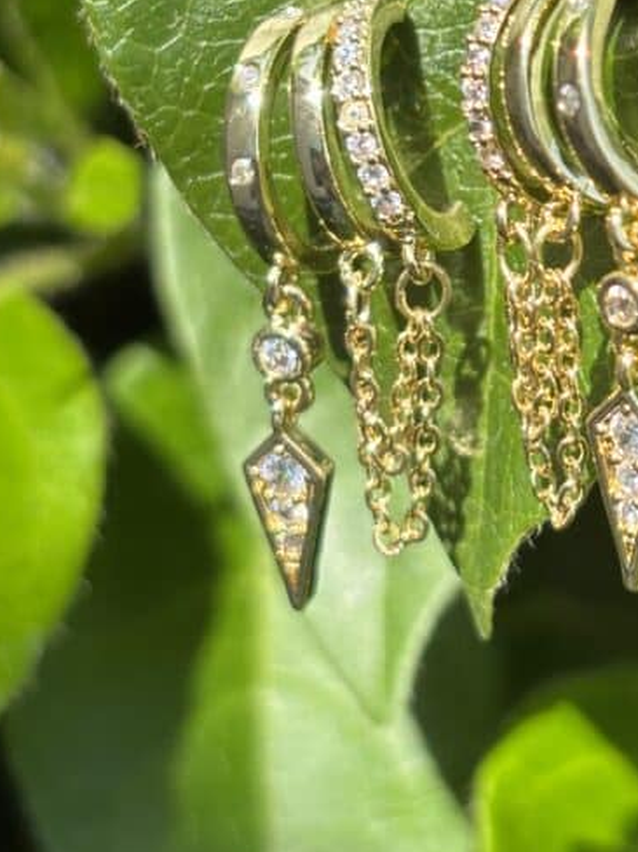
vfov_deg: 18.0
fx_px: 2682
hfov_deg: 13.4
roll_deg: -1.1
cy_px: 232
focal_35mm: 109
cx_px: 650
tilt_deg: -19.8
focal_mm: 5.96
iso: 32
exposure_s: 1/622
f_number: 1.6
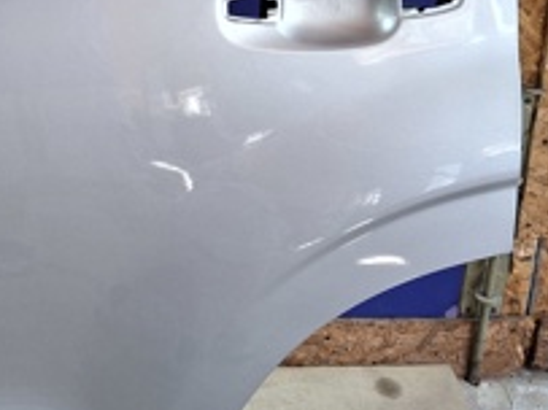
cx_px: 49
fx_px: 1250
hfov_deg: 24.0
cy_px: 18
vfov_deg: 18.2
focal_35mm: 79
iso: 125
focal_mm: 4.69
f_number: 1.8
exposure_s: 1/50
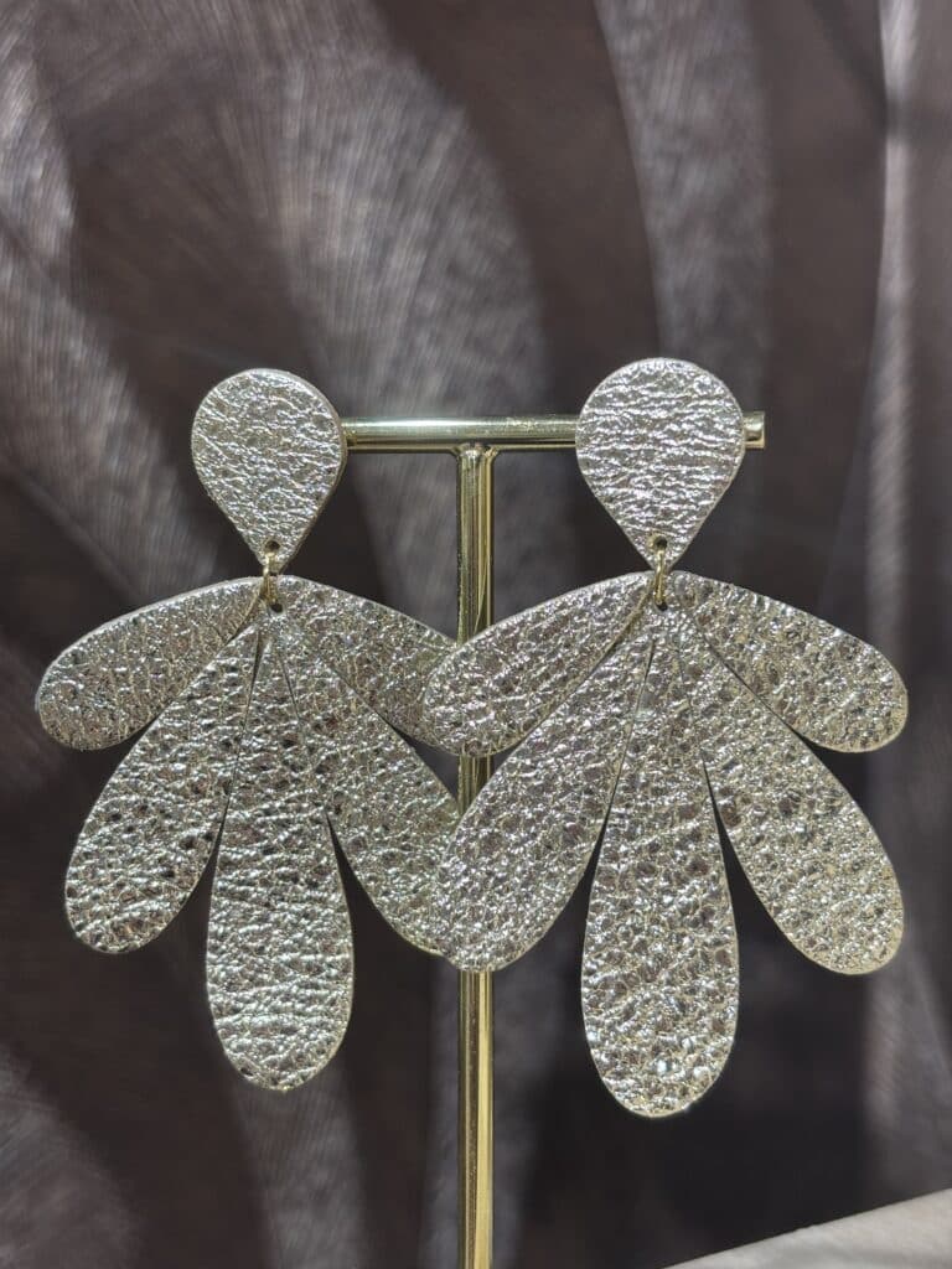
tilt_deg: -7.8
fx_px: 1907
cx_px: 476
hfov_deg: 28.0
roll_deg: -0.3
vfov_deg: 36.8
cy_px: 634
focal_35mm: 52
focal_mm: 5.96
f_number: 1.6
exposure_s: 1/100
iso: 50
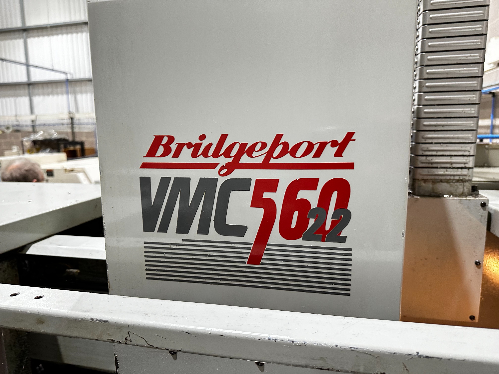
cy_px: 187
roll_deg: +1.8
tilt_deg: -10.3
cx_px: 250
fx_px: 346
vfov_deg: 56.8
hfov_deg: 71.6
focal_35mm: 24
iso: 320
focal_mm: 6.86
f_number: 1.78
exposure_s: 1/50
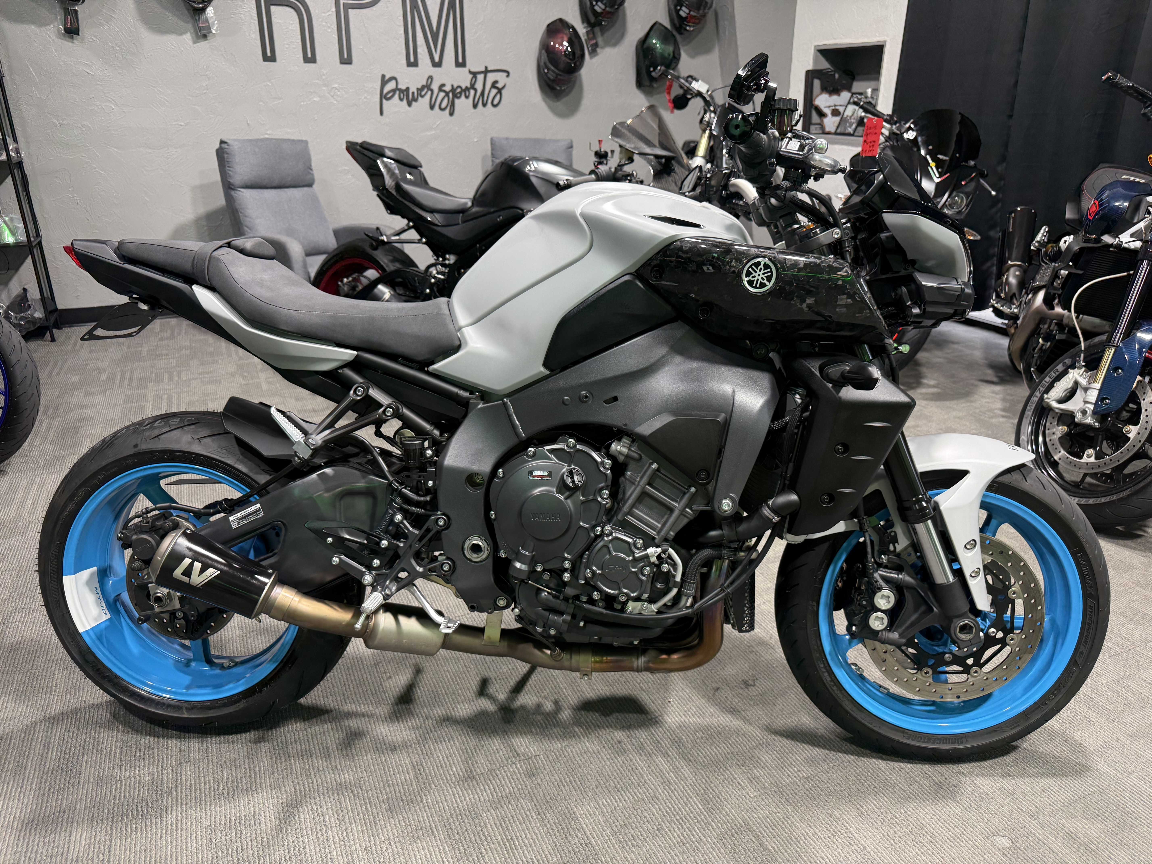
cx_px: 576
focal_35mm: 24
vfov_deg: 56.8
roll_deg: +0.0
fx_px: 799
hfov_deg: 71.6
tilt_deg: -21.6
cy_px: 432
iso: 160
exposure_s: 1/120
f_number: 1.78
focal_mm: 6.76
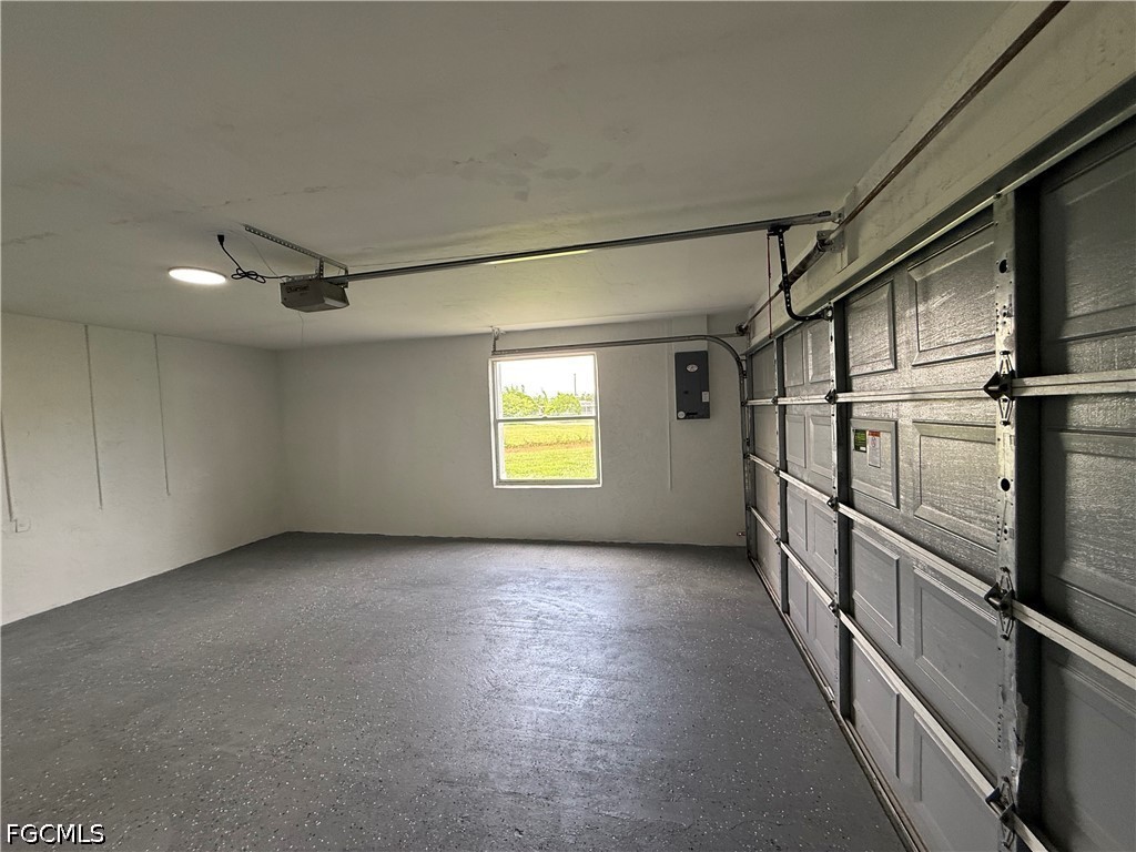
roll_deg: +1.6
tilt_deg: -1.0
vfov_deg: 85.7
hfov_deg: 102.1
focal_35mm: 14
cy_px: 426
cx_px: 568
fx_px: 459
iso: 125
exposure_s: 1/99
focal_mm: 2.22
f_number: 2.2
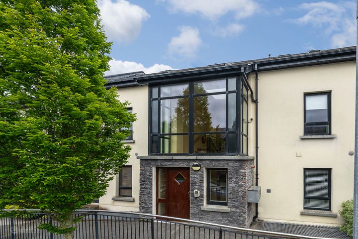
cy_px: 120
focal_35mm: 12
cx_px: 179
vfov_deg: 90.0
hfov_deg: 112.6
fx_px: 119
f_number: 11
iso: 320
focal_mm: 12
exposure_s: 1/125
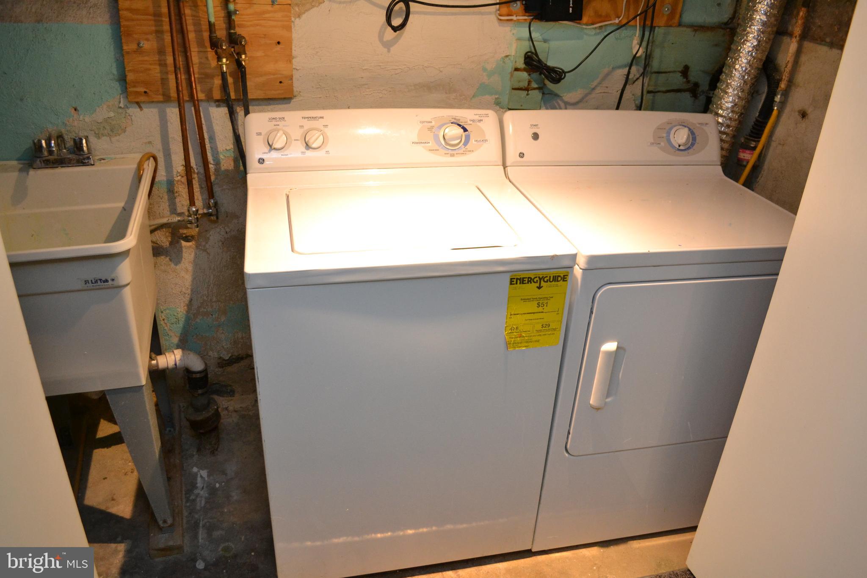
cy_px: 289
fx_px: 650
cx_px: 434
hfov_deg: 67.4
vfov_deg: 47.9
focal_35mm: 27
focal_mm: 18
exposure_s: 1/60
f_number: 3.5
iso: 1250
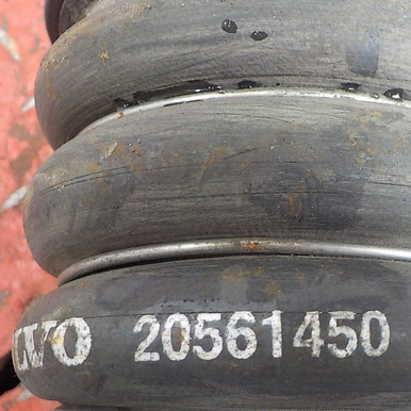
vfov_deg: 38.3
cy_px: 228
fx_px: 591
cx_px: 305
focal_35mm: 44
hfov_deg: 37.5
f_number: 3.3
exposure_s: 1/30
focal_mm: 4.1
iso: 400
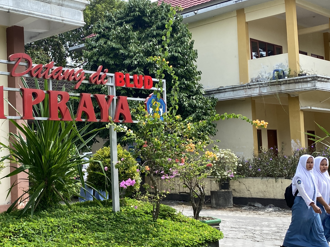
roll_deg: +2.2
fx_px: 429
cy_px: 123
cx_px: 79
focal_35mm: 45
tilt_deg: +3.1
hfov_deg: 40.8
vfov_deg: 32.2
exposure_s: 1/1608
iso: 32
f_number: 1.8
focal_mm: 4.25
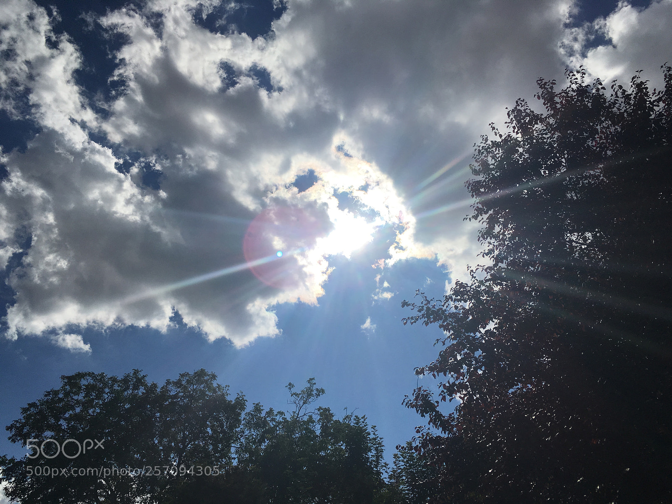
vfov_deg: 48.2
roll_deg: +0.5
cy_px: 252
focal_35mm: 29
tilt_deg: +40.7
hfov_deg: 61.7
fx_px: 563
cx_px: 336
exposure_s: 1/15385
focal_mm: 4.15
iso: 25
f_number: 2.2
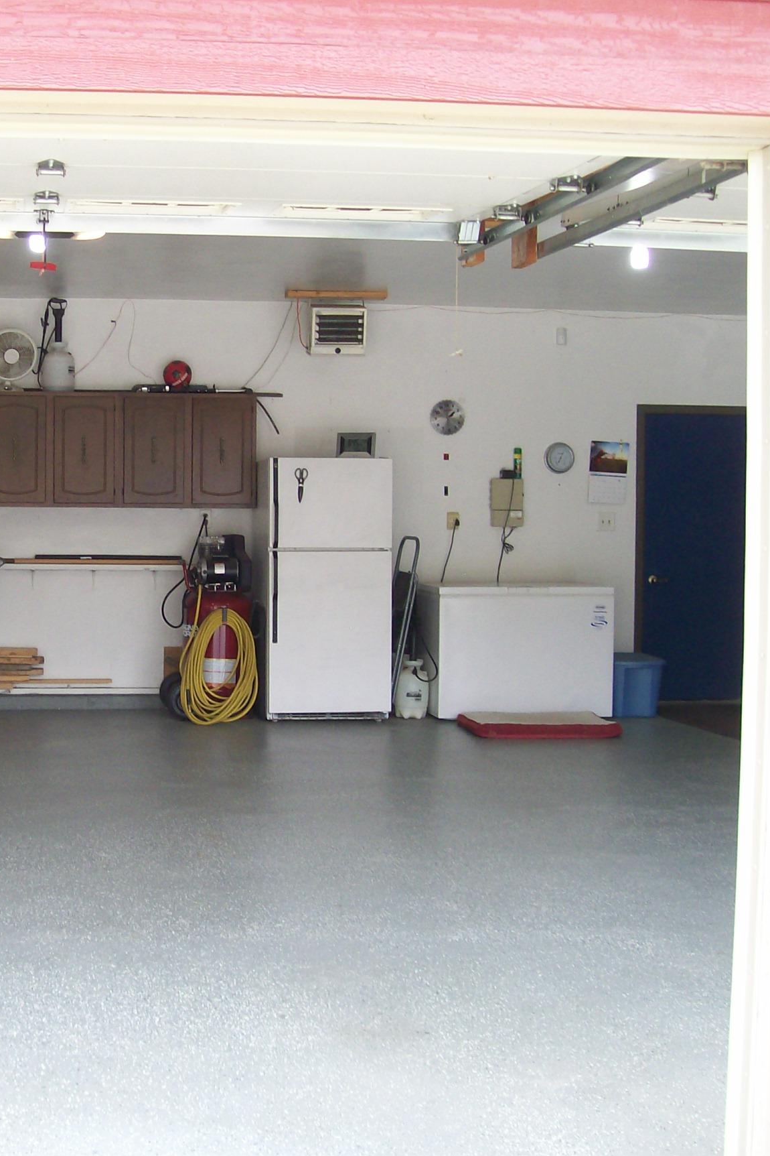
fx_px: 1604
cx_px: 113
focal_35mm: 50
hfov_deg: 26.3
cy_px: 578
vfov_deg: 39.6
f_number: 2.7
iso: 80
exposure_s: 1/77.8
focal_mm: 6
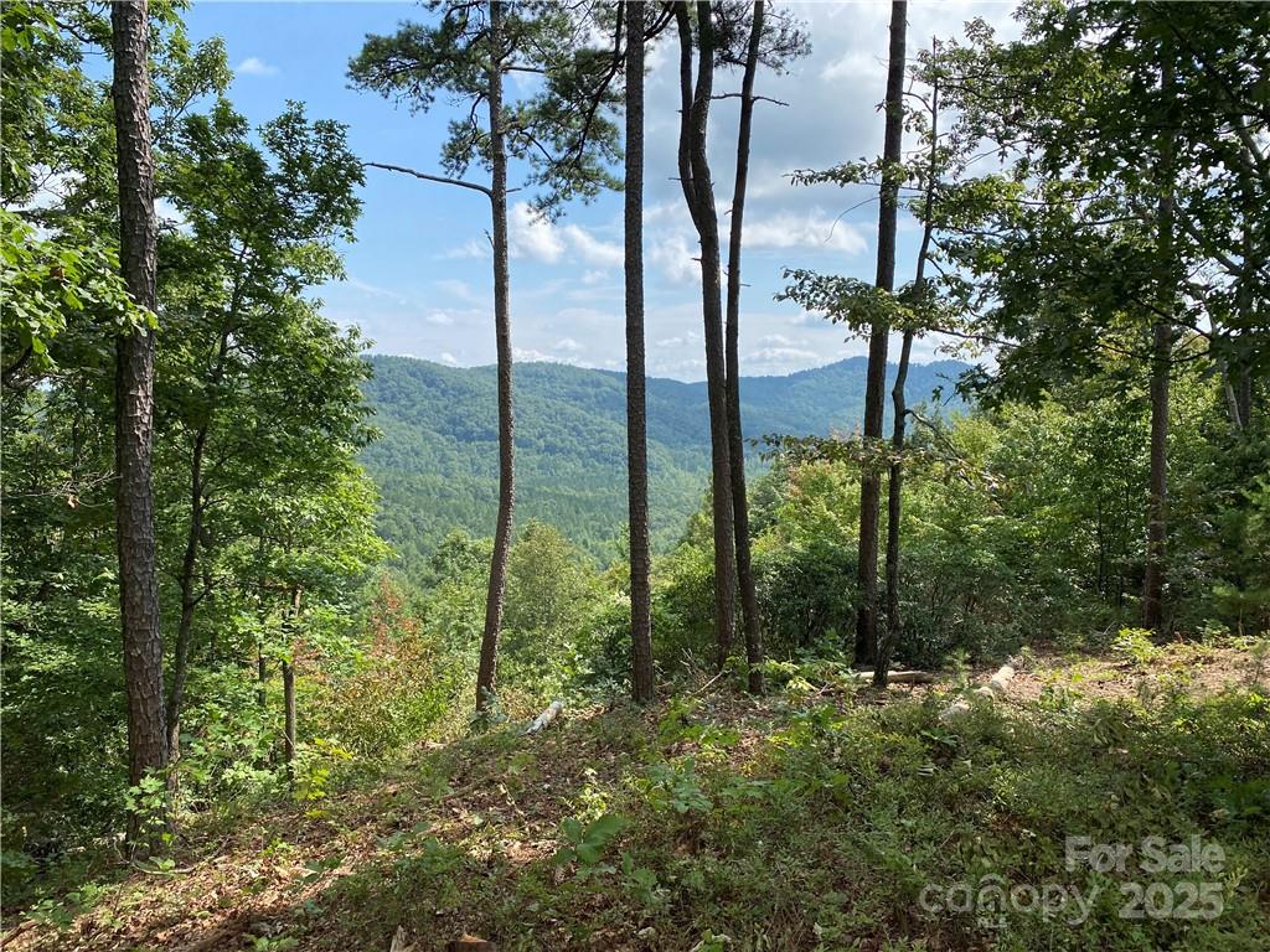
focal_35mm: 26
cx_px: 635
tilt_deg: -4.0
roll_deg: +0.0
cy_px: 476
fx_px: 954
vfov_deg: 53.1
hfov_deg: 67.3
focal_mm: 4.25
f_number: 1.8
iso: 32
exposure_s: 1/2105
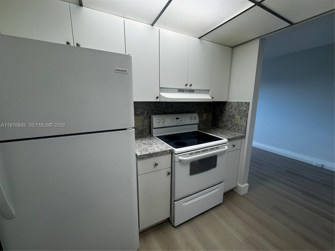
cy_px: 126
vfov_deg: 85.7
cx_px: 168
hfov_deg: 102.1
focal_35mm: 14
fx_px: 135
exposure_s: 1/120
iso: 80
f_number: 2.2
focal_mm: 2.22
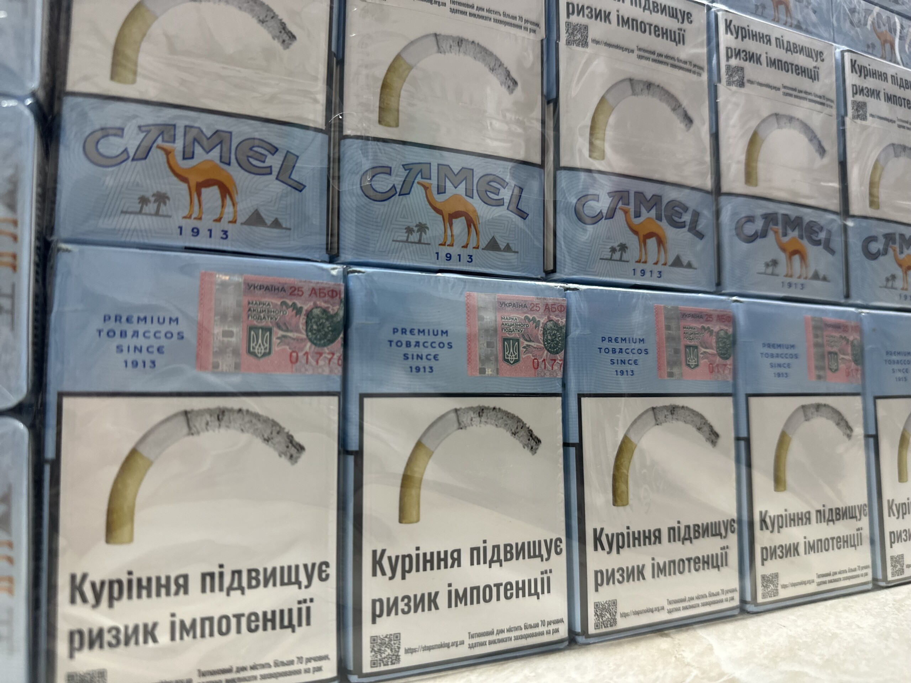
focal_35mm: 24
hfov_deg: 71.6
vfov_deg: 56.8
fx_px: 632
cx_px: 456
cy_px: 342
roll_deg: +0.1
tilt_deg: +3.8
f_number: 1.78
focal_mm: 6.86
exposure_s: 1/107
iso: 250
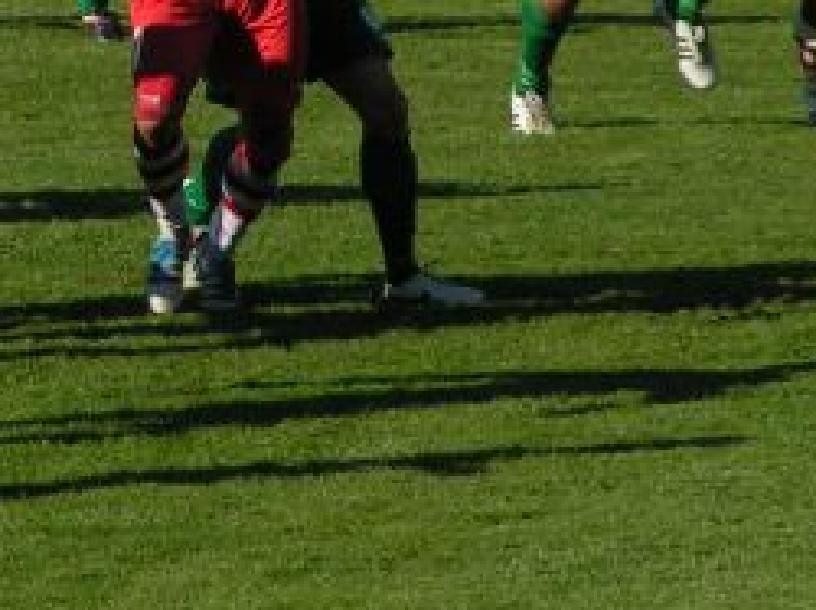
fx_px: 19547
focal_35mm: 830
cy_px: -117
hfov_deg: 2.4
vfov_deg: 1.8
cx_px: -78
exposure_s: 1/640
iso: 50
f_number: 5.6
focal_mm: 39.6
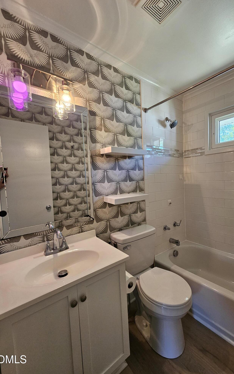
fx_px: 143
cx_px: 139
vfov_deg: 105.3
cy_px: 187
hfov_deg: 77.8
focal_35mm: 14
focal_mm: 2.2
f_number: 2.2
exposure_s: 1/60
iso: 200
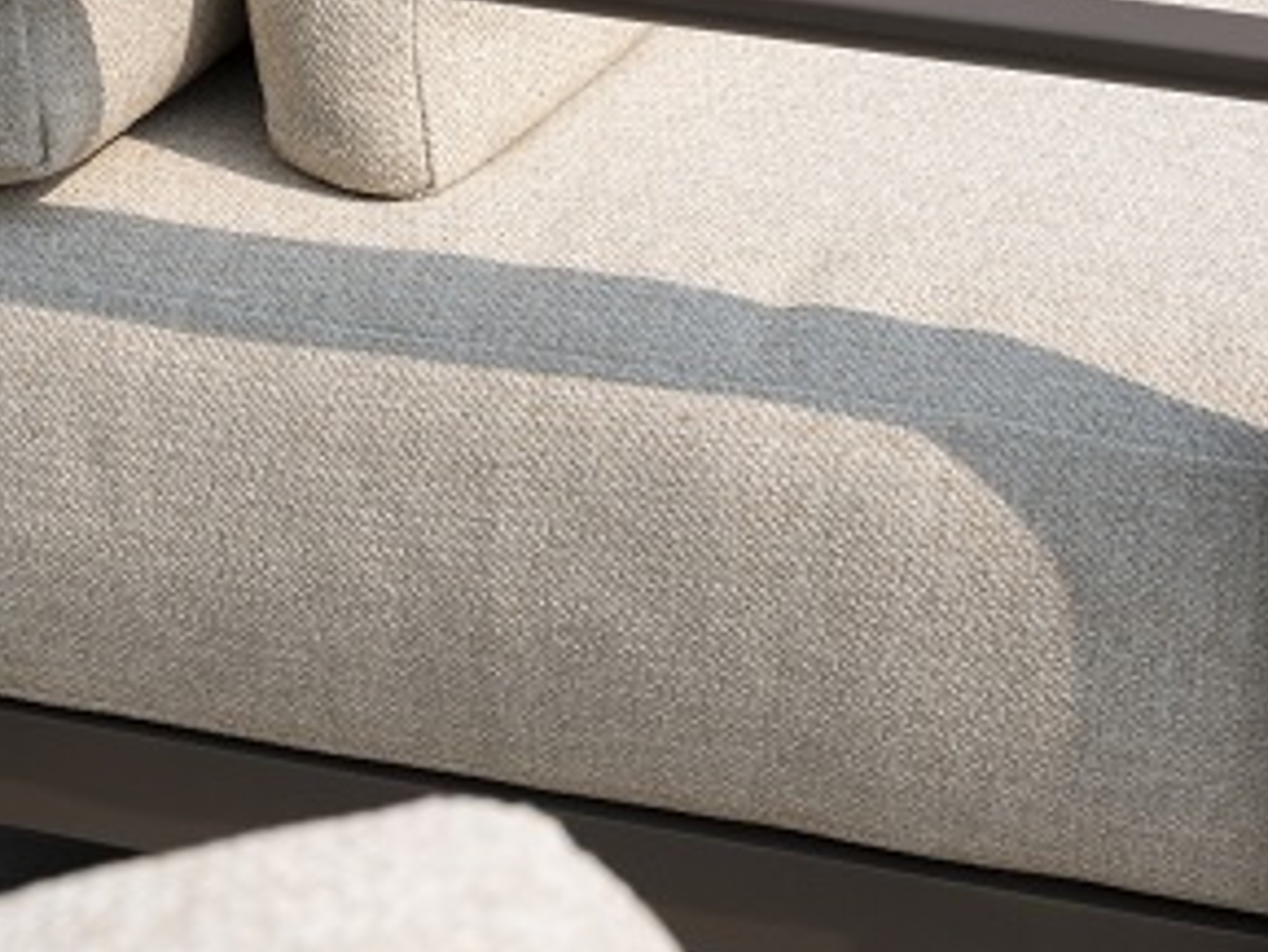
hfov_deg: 12.0
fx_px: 6010
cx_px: 649
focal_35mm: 164
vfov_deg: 9.1
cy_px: 298
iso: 400
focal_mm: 100
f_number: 16
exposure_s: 1/160
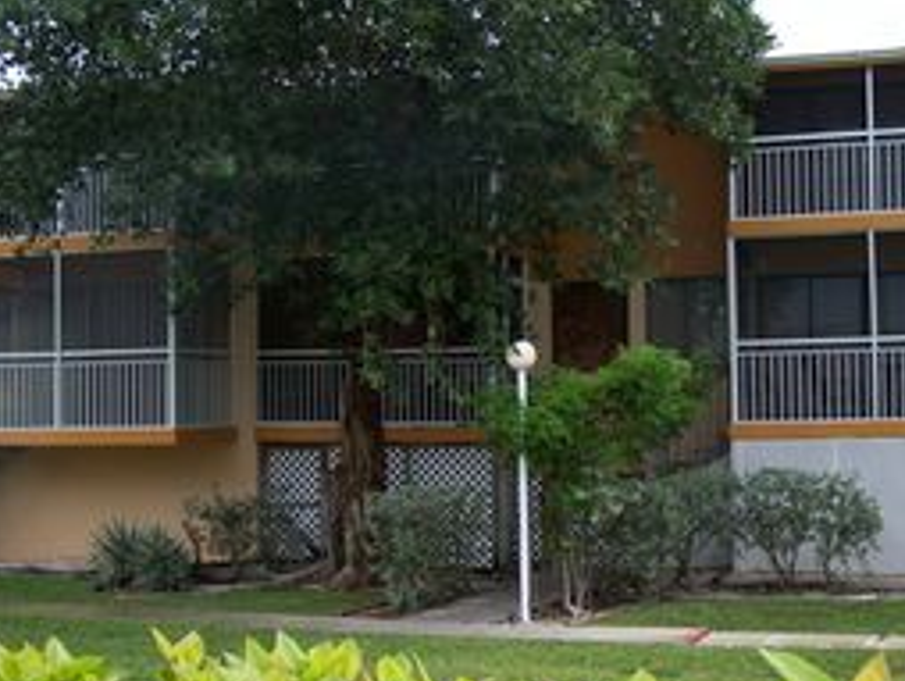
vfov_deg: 26.6
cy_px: 371
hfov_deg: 34.9
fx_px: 1439
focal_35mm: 55
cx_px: 513
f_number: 2.8
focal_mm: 6.3
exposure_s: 1/500
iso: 80
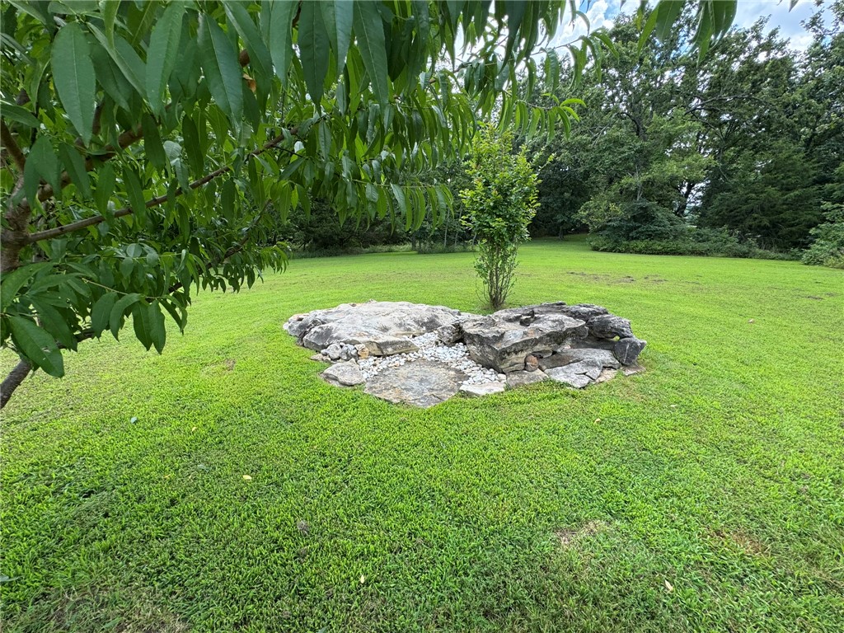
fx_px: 341
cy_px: 316
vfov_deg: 85.7
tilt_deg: -16.7
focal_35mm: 14
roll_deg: +0.5
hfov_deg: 102.1
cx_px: 422
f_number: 2.2
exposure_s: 1/264
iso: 40
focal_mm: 2.22
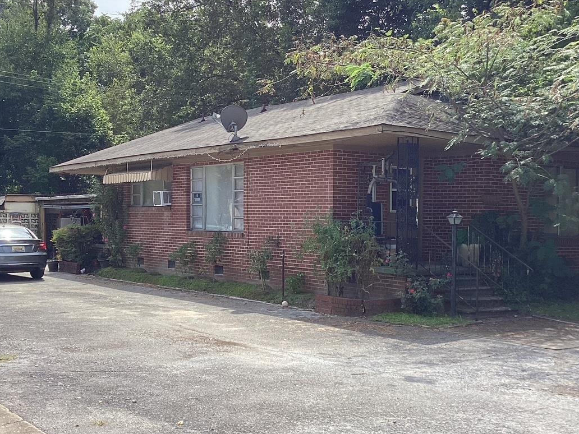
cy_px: 242
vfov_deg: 29.7
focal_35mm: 49
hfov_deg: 38.7
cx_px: 351
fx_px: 820
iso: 25
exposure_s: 1/604
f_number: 2.4
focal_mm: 3.3
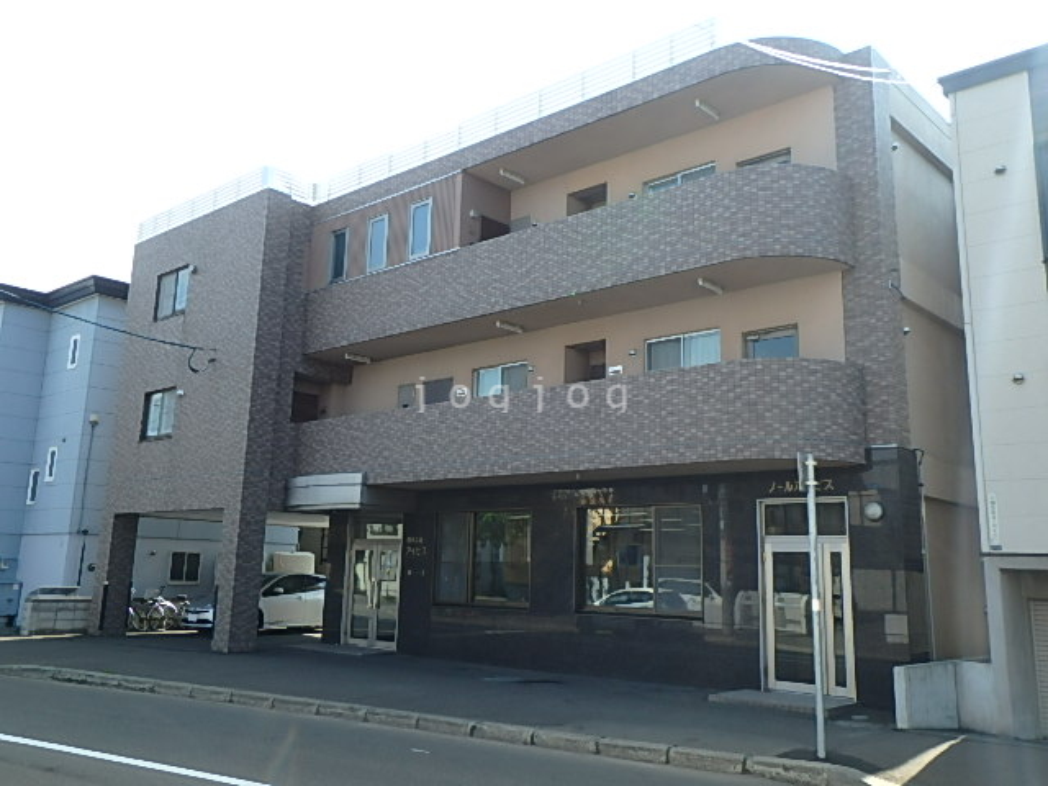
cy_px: 393
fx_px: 939
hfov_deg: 58.4
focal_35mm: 31
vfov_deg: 45.4
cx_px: 524
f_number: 4.7
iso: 125
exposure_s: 1/200
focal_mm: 5.6
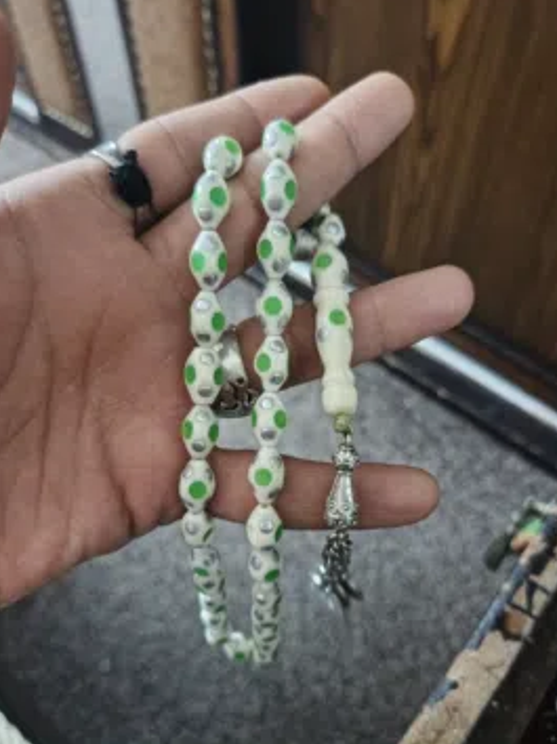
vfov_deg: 67.2
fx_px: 558
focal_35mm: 26
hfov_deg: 53.0
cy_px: 401
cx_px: 273
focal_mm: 5.25
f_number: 1.7
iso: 6025
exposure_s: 1/25
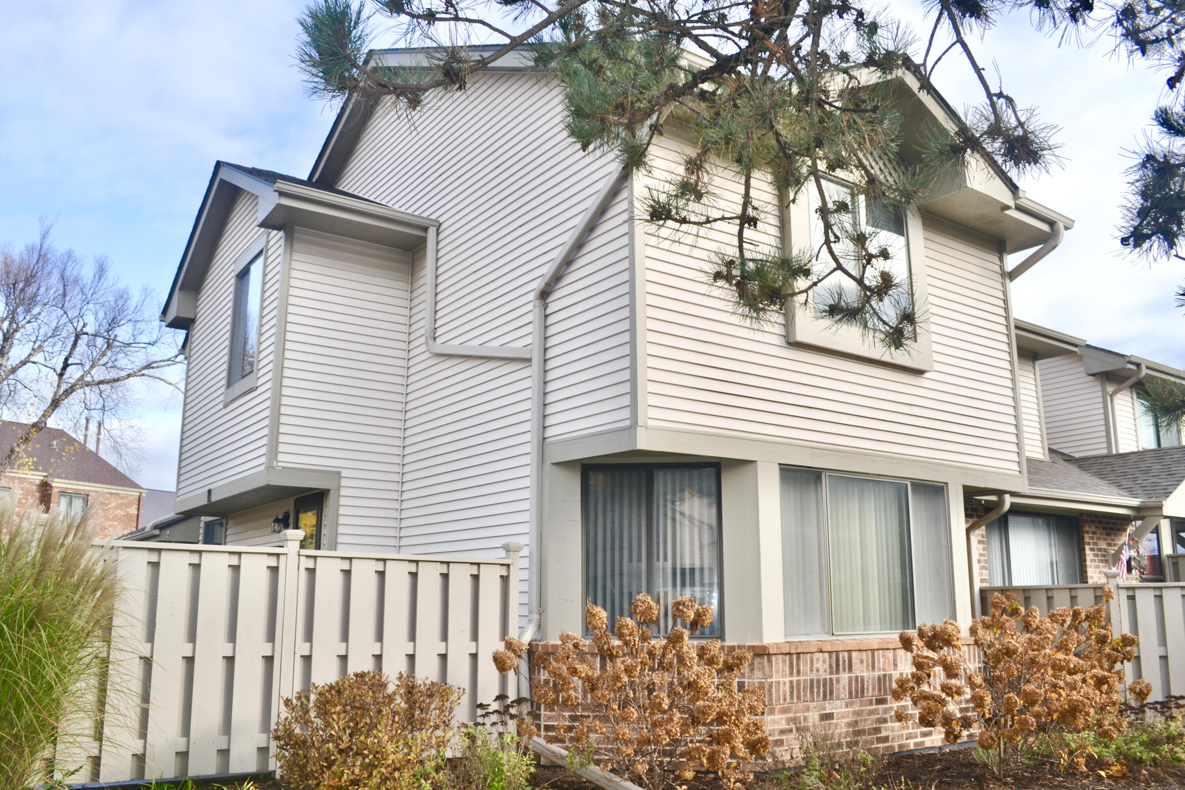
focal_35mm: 27
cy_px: 395
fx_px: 889
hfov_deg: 67.4
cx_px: 592
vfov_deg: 47.9
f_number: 5.6
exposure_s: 1/200
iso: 100
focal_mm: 18
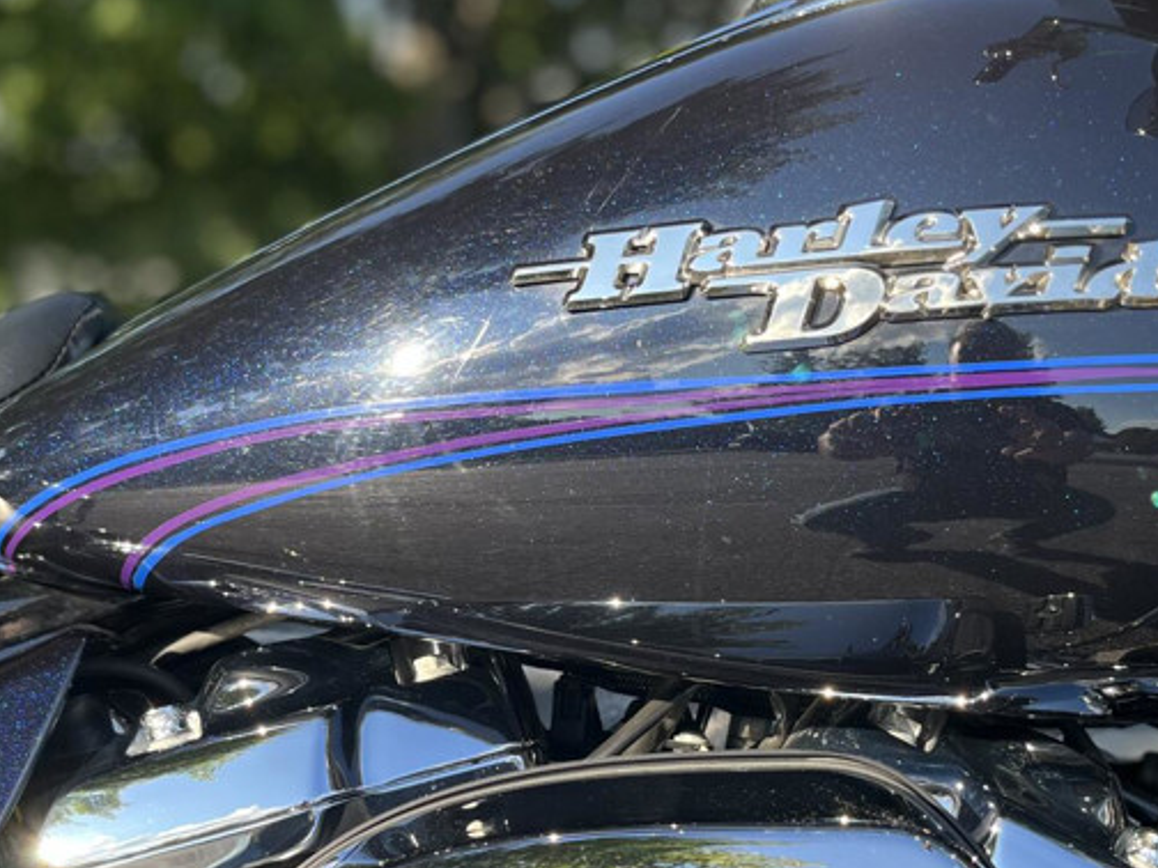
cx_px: 612
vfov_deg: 26.1
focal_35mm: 55
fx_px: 1840
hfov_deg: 34.9
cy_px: 675
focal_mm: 5.1
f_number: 1.6
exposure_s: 1/714
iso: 50
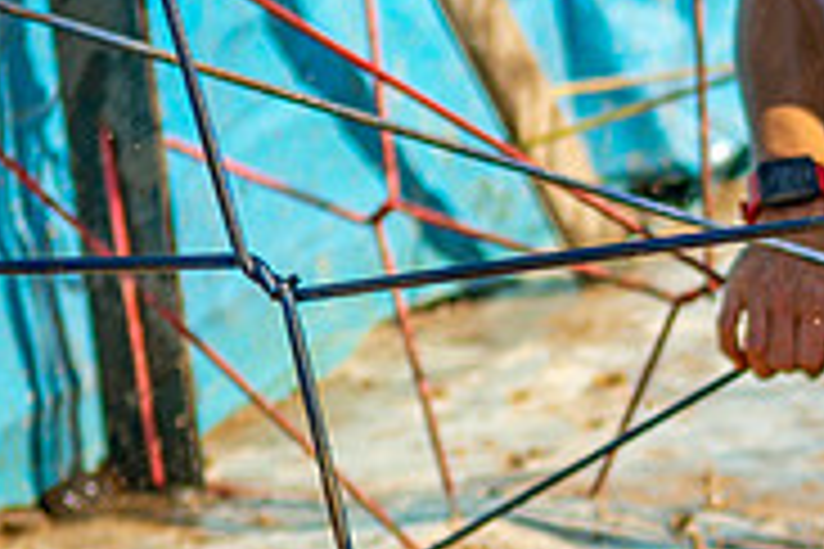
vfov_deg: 5.2
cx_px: 1243
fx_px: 5974
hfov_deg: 7.7
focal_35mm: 261
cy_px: 736
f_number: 3.2
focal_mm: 55
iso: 100
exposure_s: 1/2000
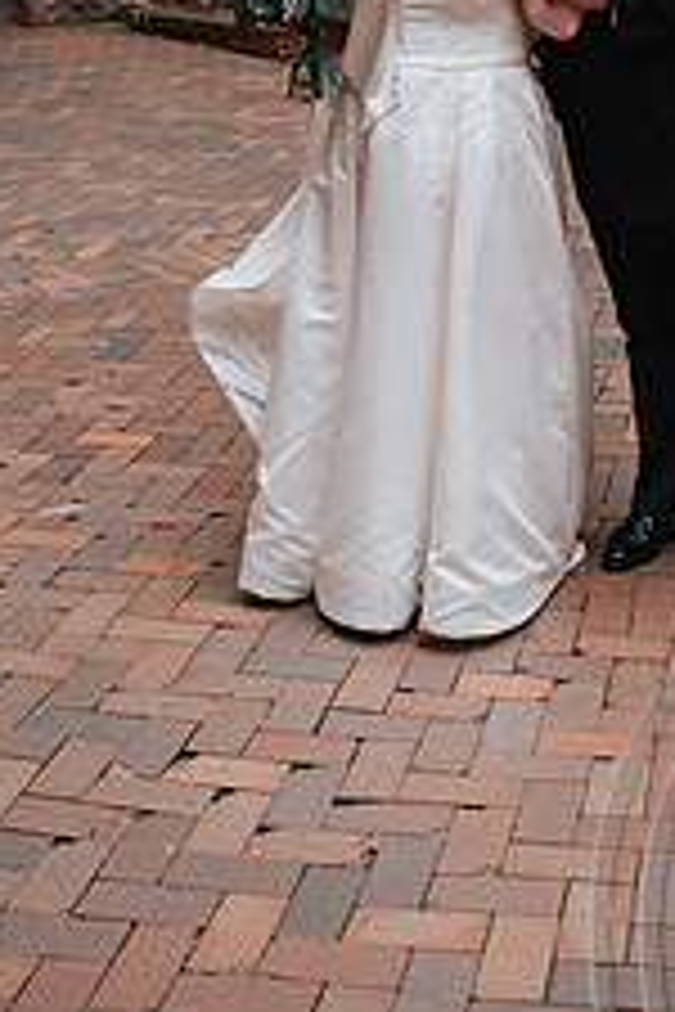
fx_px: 1969
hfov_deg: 19.3
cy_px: 4
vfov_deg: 27.2
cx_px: 513
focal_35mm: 70
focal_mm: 35
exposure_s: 1/500
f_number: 3.5
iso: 900
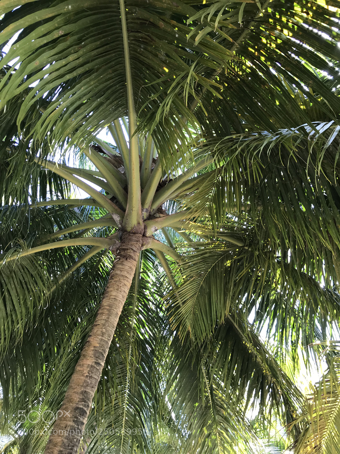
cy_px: 227
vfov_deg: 63.4
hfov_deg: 49.7
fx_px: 367
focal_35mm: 28
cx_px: 170
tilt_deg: +53.7
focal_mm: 3.99
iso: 32
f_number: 1.8
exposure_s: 1/120
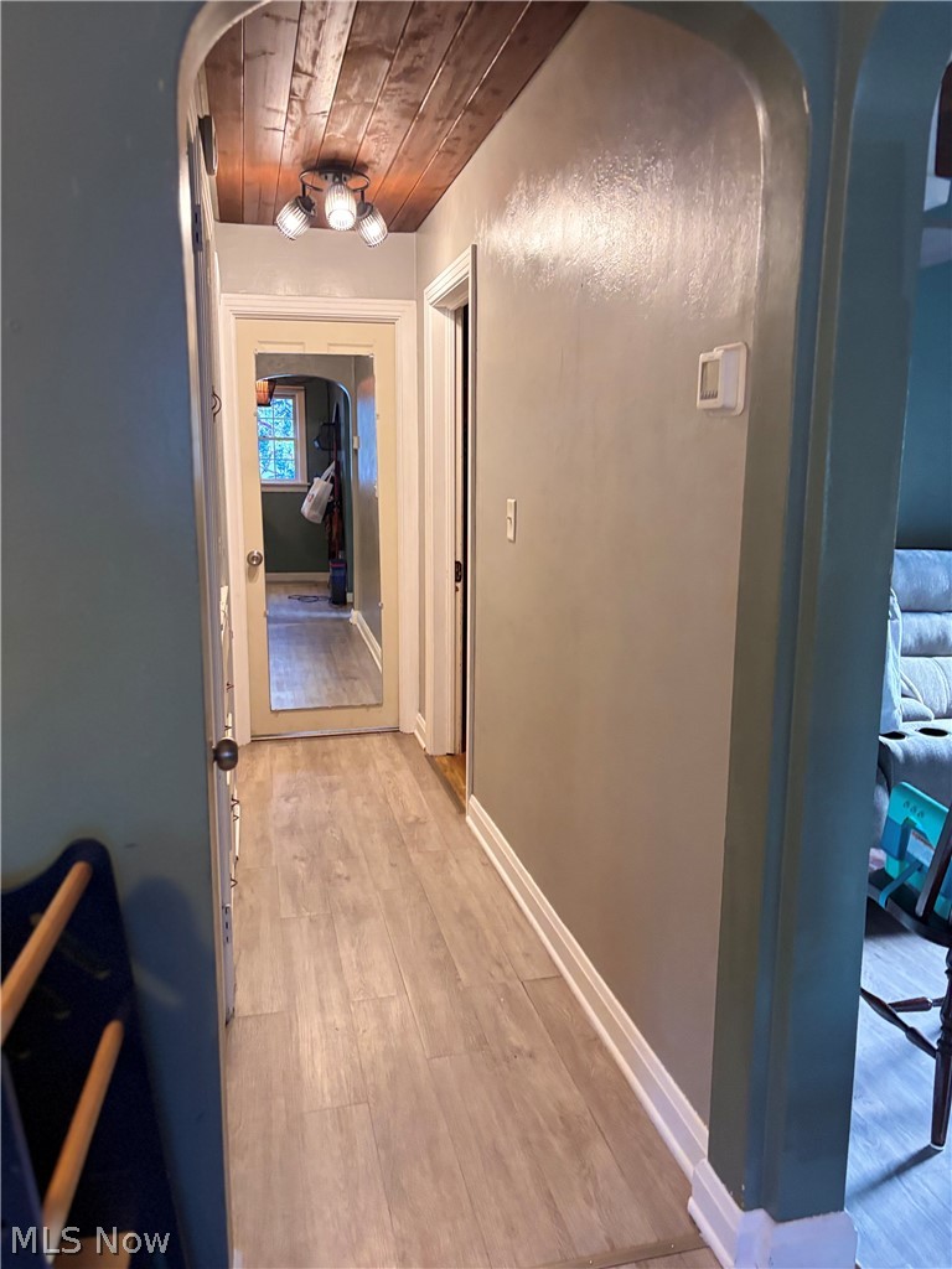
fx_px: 953
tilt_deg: -9.4
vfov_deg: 67.3
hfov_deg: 53.1
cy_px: 634
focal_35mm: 26
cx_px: 476
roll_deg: -1.4
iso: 400
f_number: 1.6
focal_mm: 5.96
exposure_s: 1/60
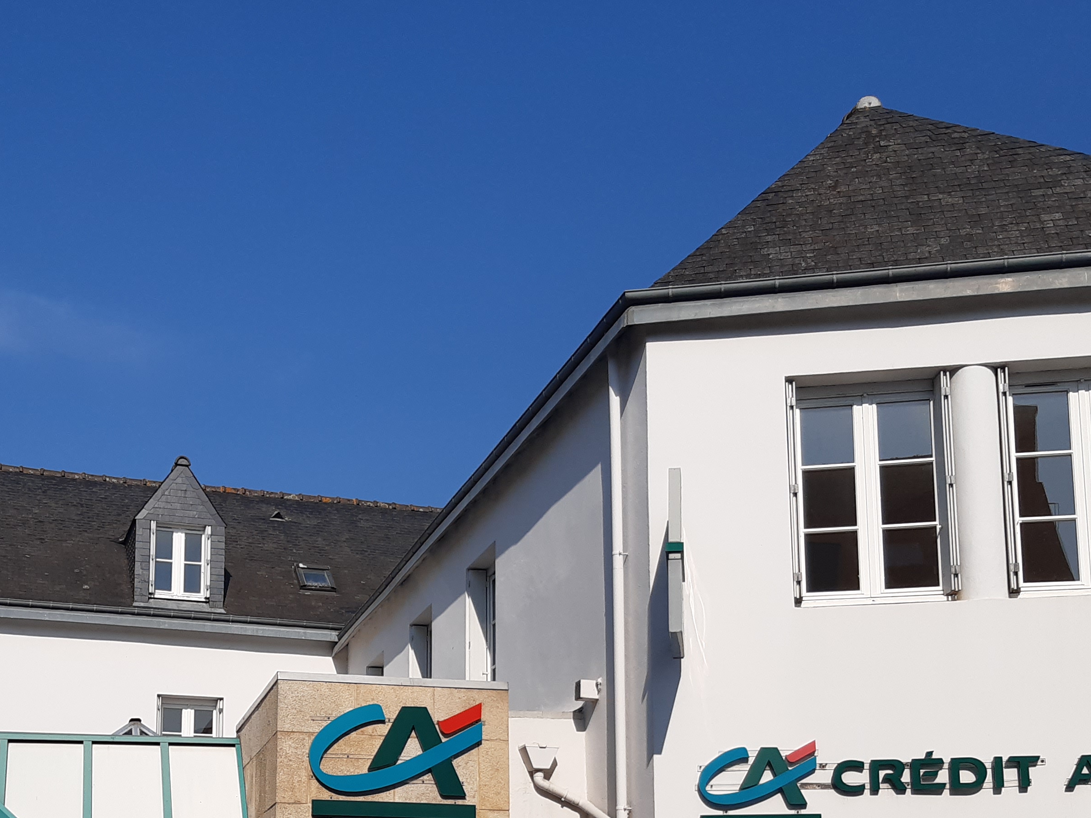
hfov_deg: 37.9
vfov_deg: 28.0
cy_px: 734
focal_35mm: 50
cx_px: 391
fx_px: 1576
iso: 40
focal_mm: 3.92
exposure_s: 1/4219
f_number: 1.7
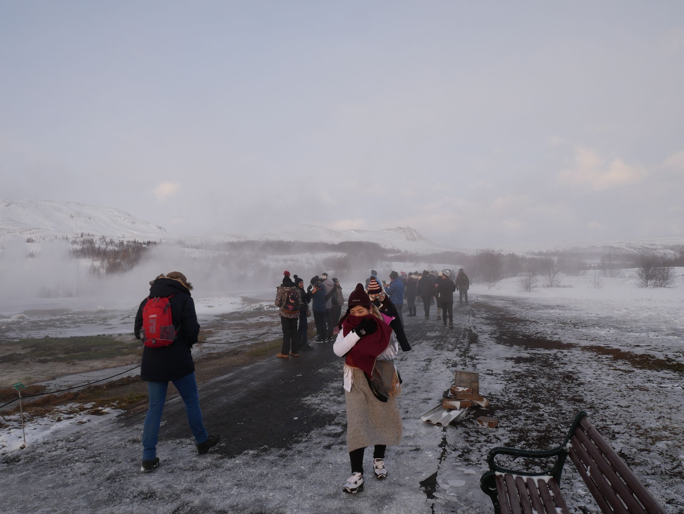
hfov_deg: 67.3
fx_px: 514
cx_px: 342
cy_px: 257
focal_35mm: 26
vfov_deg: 53.1
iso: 200
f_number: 8
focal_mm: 13
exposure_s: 1/80
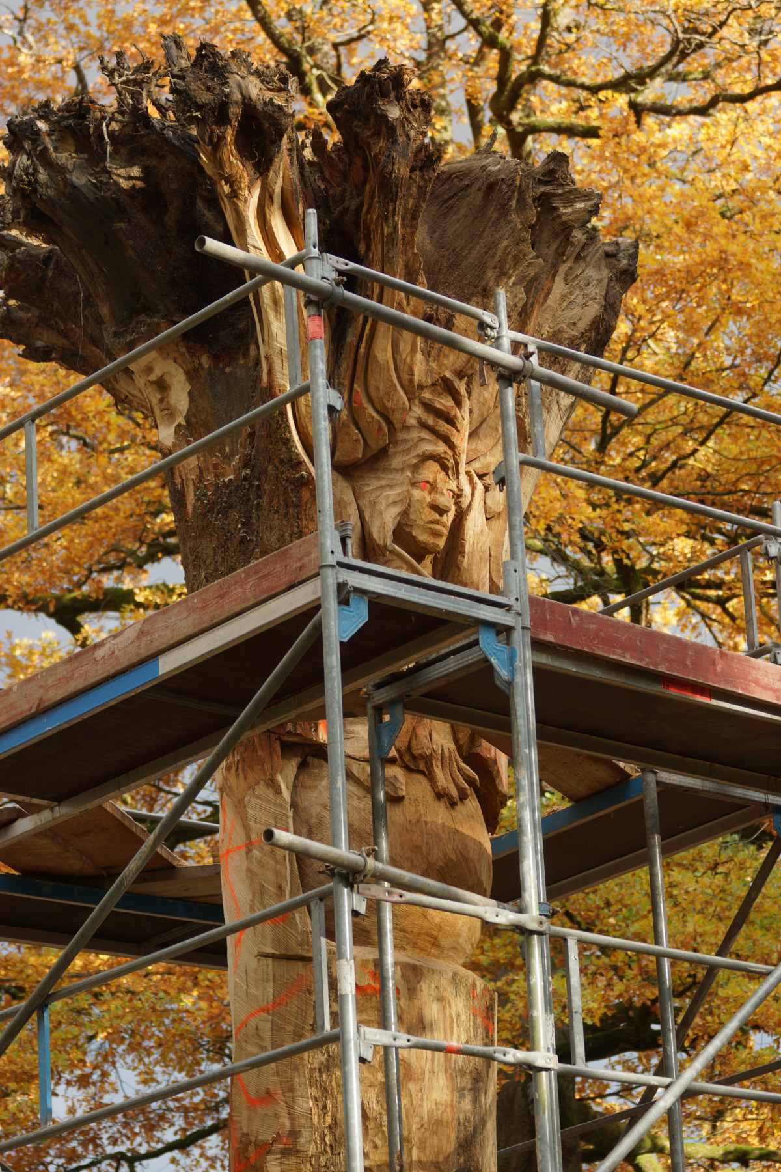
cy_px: 586
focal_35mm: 105
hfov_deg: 13.0
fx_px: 3417
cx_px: 390
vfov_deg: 19.5
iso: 100
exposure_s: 1/160
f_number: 4
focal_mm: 70
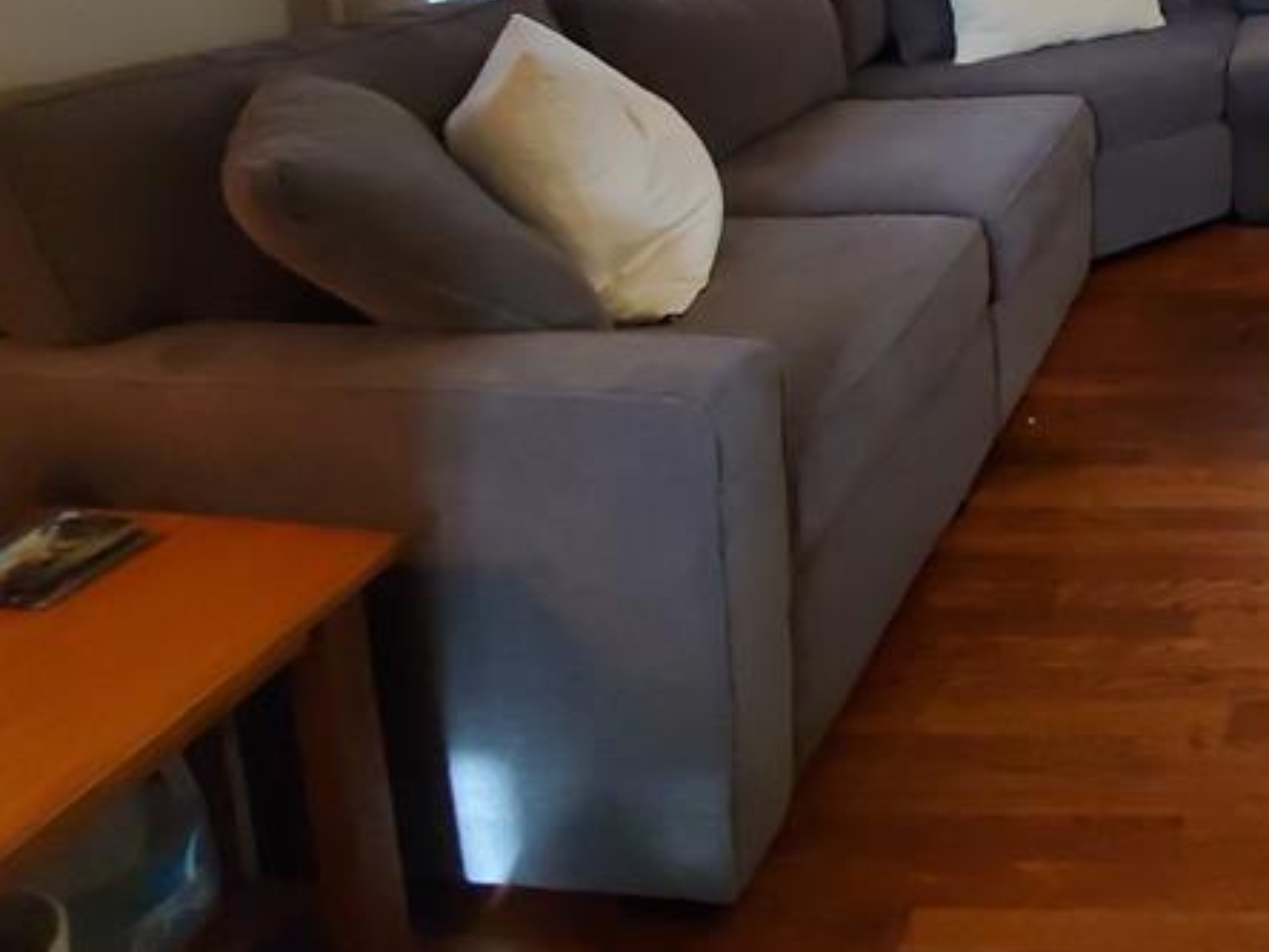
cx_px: 1349
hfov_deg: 46.6
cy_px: -134
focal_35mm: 30
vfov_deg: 37.7
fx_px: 1100
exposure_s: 1/59
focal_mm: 1.8
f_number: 2.2
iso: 500
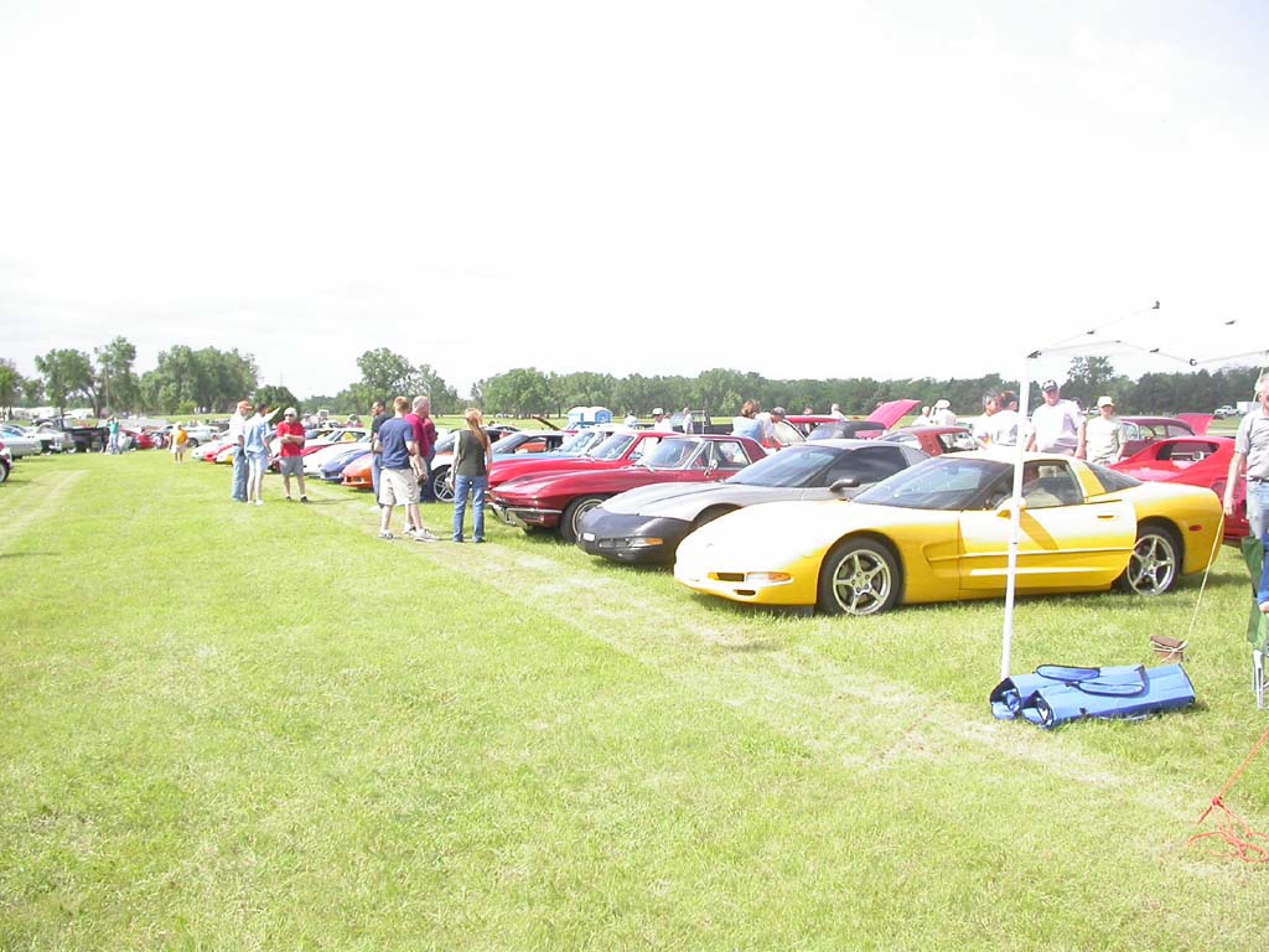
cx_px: 634
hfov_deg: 49.0
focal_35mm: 38
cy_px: 476
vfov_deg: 37.7
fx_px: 1393
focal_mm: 7.85
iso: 100
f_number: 2.6
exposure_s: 1/1000
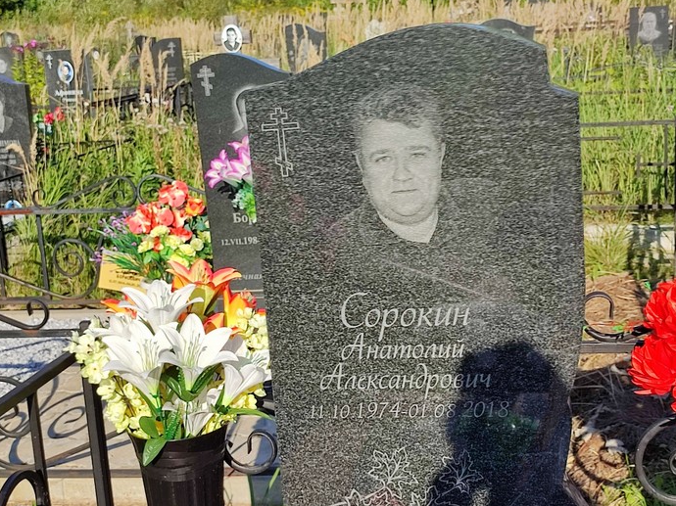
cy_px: 259
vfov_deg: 48.2
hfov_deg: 61.7
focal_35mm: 29
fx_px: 566
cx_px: 351
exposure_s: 1/861
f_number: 1.9
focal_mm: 6.04
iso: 50
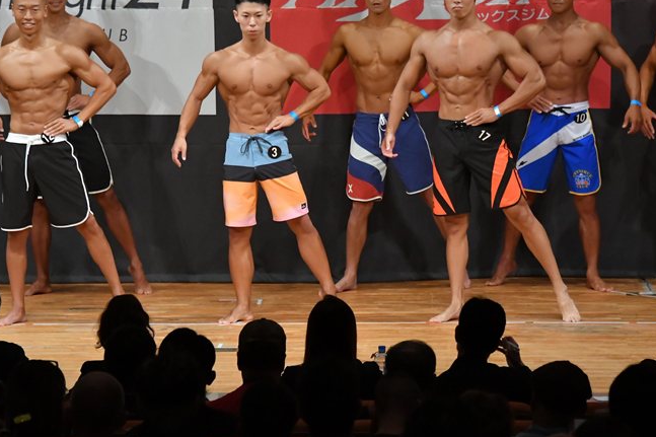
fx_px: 4408
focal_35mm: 242
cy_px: 184
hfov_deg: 8.5
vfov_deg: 5.7
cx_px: 282
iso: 6400
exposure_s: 1/400
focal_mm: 135
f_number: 5.6
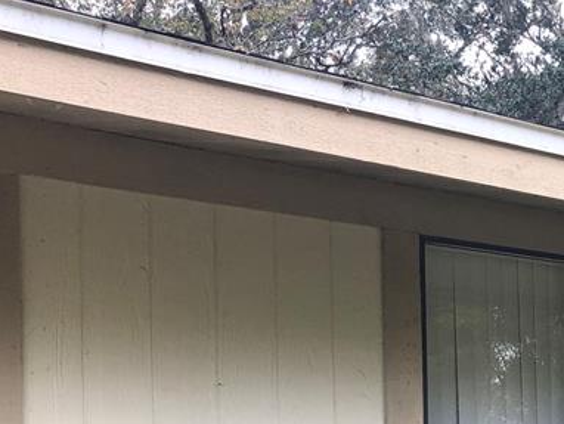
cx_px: 613
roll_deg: +0.3
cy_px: 495
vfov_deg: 18.7
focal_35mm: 75
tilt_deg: -2.2
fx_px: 1223
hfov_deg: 24.3
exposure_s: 1/249
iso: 20
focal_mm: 3.99
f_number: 1.8
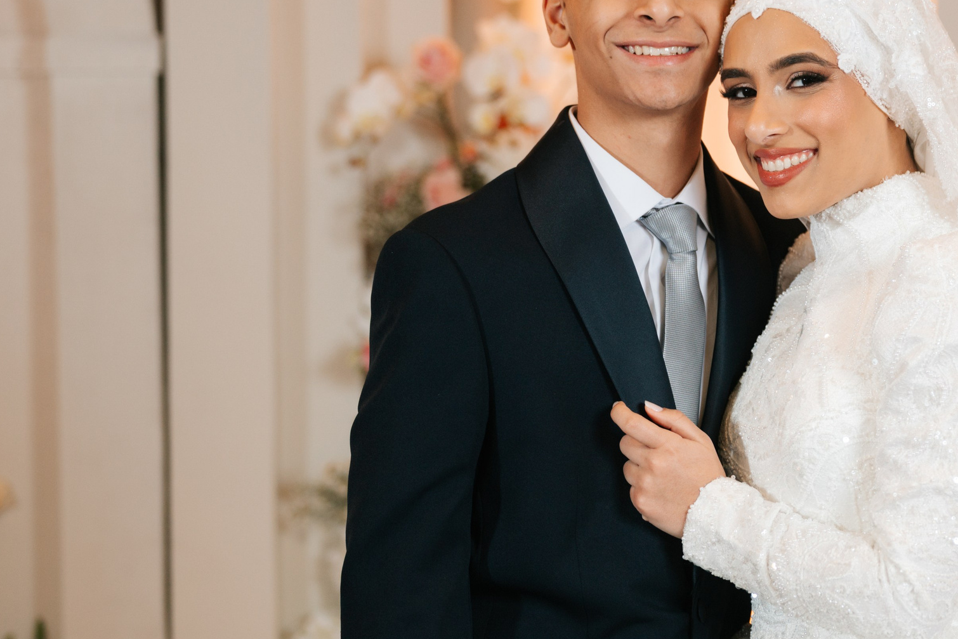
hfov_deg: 14.3
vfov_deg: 9.6
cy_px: 297
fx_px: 3805
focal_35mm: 143
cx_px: 667
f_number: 2.8
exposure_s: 1/200
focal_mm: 83
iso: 400
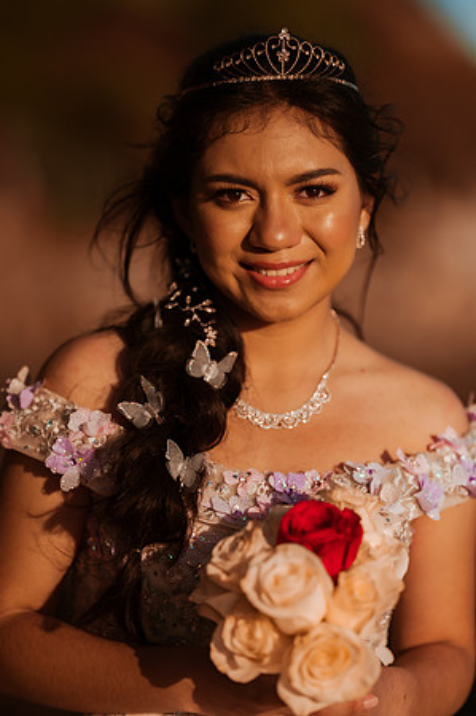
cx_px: 238
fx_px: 2683
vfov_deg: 15.2
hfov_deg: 10.1
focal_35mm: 135
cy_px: 358
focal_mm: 135
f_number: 1.8
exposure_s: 1/8000
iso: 100
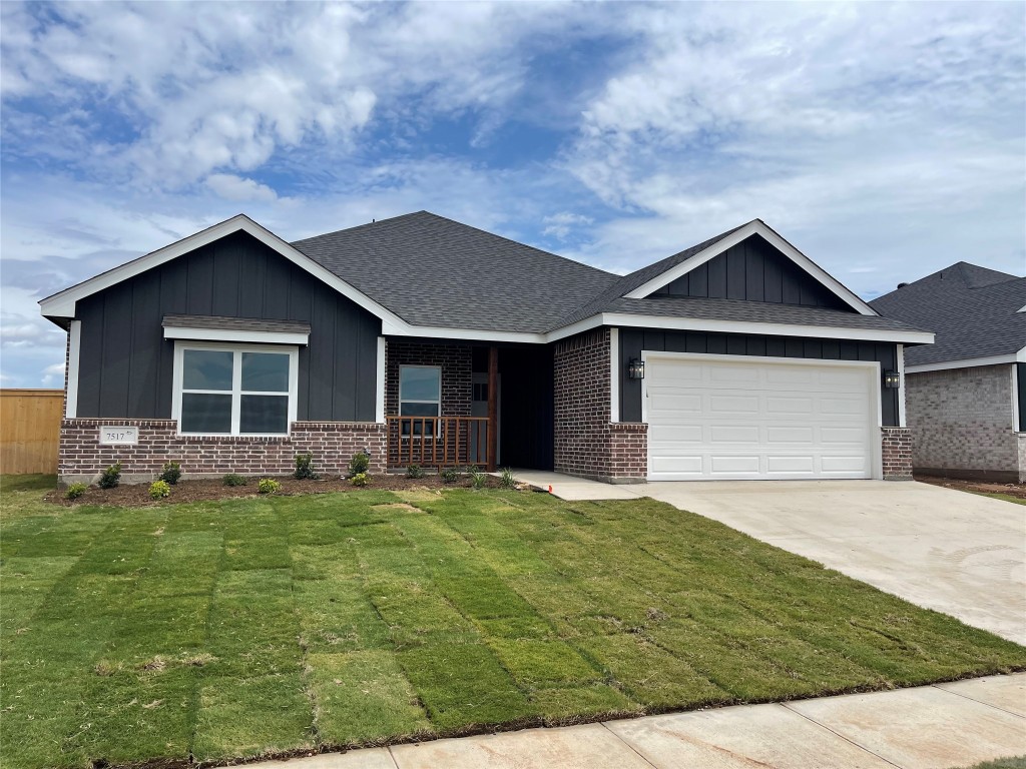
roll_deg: +0.4
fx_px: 771
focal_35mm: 26
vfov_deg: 53.1
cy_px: 384
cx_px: 513
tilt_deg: +3.4
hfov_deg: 67.3
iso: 32
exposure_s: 1/5376
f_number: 1.6
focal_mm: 5.1
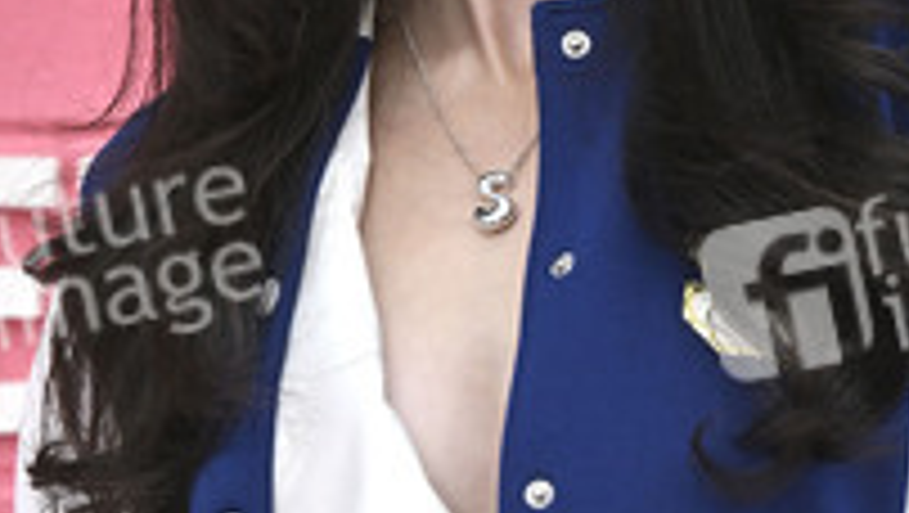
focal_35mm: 176
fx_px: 4246
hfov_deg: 12.2
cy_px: 50
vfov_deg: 6.9
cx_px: 522
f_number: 7.1
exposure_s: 1/320
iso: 400
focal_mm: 85
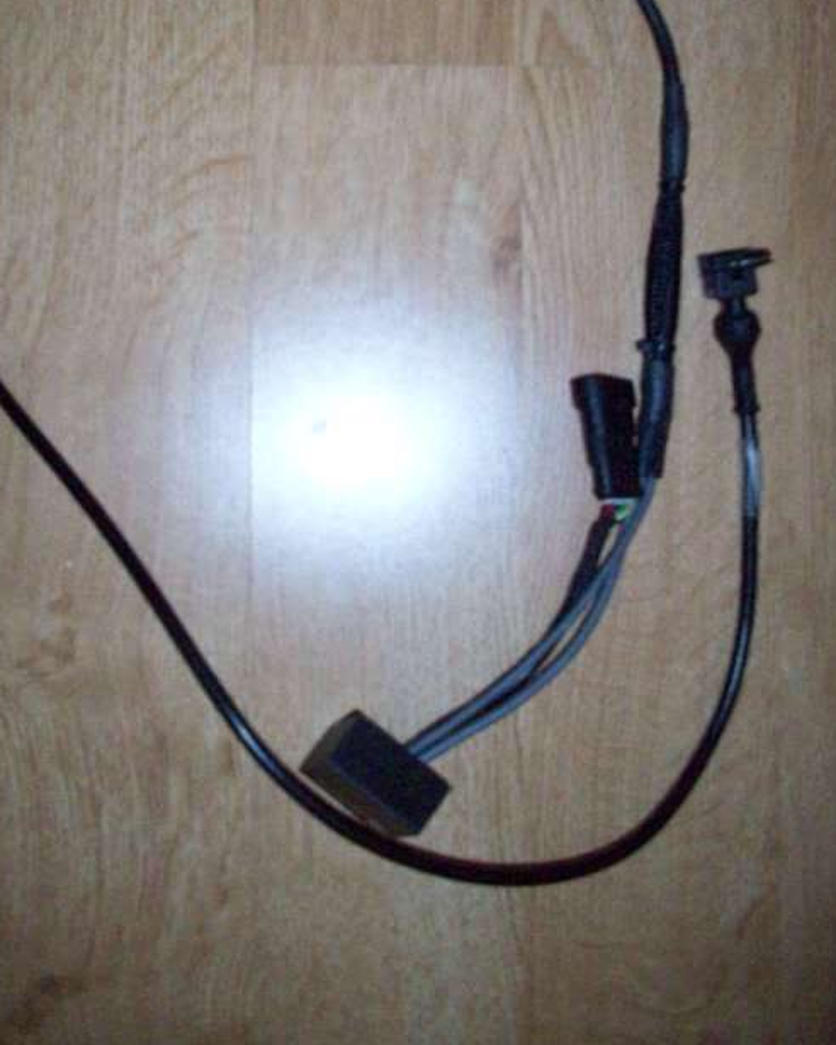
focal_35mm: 47
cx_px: 387
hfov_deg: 32.1
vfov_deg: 39.2
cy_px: 369
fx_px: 1454
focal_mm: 6.2
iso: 400
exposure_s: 1/128
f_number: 2.8
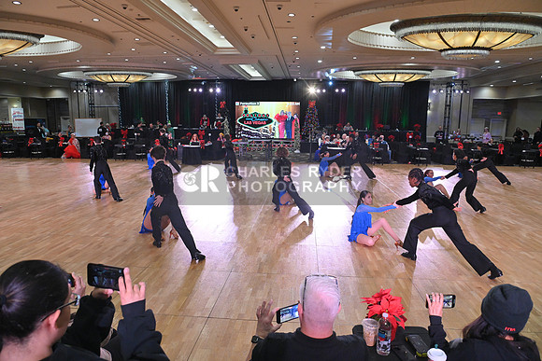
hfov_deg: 73.7
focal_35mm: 24
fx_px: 361
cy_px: 180
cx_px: 271
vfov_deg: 53.2
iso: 3200
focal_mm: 24
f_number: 5.6
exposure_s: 1/400
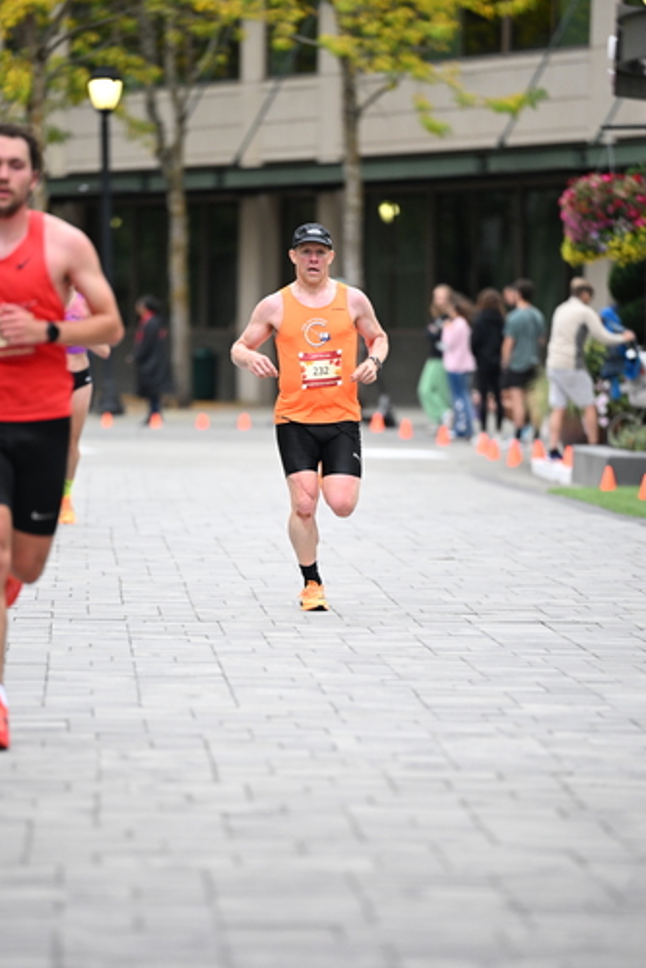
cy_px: 502
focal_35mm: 215
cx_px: 309
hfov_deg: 6.4
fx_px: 5783
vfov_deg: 9.6
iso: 1600
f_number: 2.8
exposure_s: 1/1000
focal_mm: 195
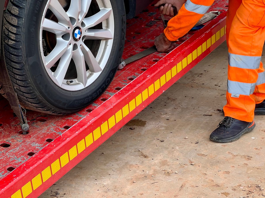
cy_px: 99
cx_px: 132
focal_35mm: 77
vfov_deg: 19.1
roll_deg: +2.7
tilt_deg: -18.0
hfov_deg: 25.3
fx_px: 589
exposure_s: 1/147
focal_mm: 9
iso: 32
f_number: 2.8
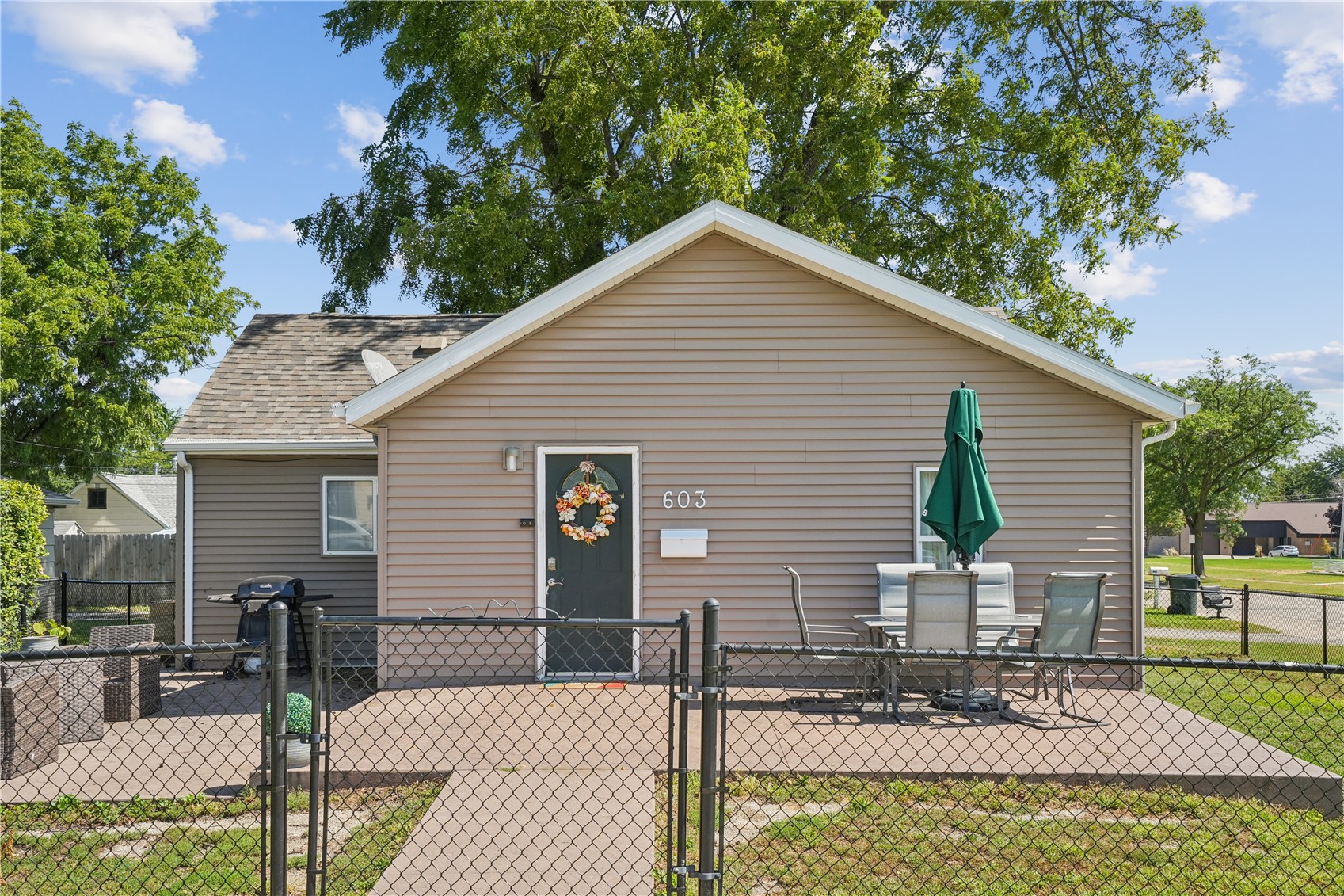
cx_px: 672
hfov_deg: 54.4
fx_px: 1306
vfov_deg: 37.8
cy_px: 448
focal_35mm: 35
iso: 640
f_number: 9
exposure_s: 1/800
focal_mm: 35
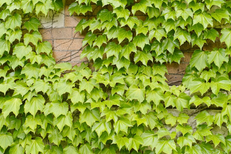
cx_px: 121
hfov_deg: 22.1
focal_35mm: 92
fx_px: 590
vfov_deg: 14.9
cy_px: 77
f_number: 2.5
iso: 160
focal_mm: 56
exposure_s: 1/420
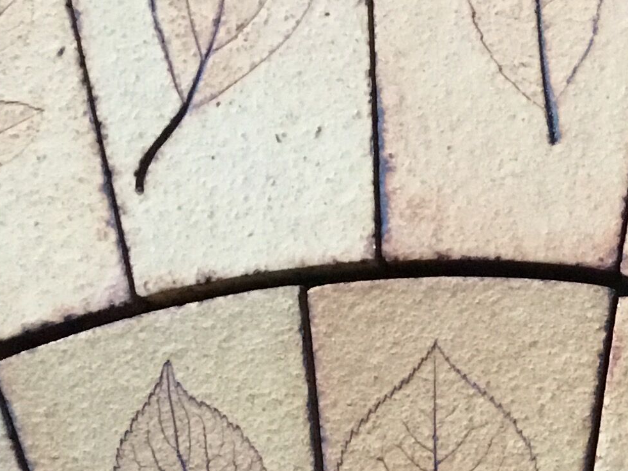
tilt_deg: -78.7
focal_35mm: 103
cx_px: 738
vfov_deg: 14.3
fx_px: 1869
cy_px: 331
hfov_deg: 18.2
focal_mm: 3.3
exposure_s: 1/33
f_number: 2.4
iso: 250
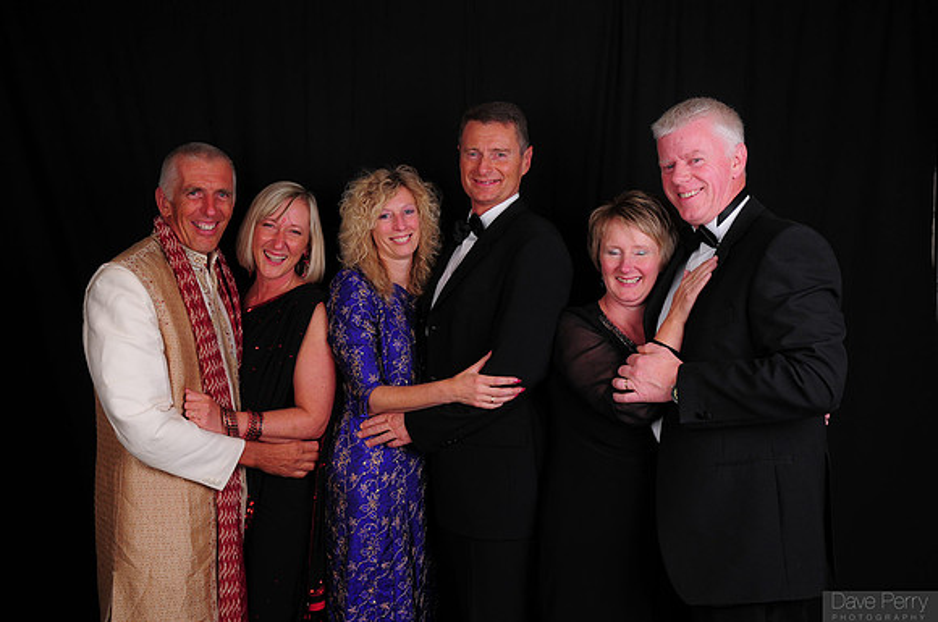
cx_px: 469
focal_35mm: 33
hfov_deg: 57.3
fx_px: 859
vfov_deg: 39.9
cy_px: 311
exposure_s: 1/125
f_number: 8
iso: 200
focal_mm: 22
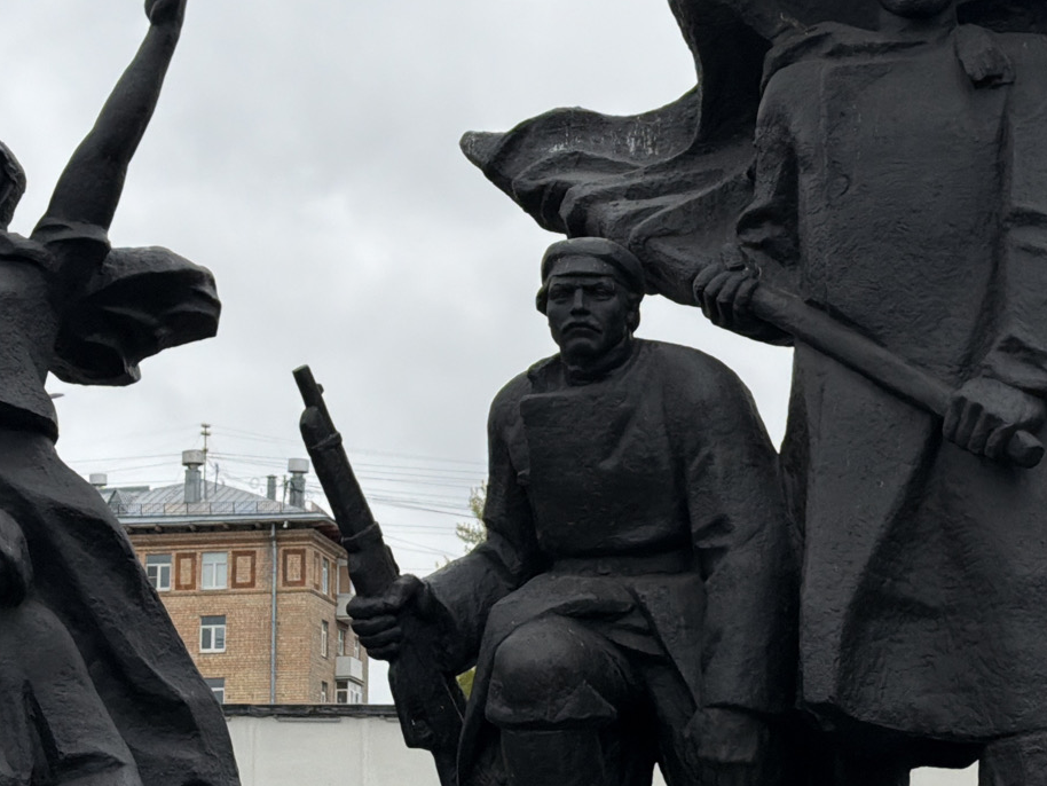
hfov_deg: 18.7
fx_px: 3177
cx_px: 603
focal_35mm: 105
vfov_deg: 14.1
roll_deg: -0.1
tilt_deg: +14.3
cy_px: 198
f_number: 1.78
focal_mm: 6.76
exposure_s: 1/2415
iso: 64
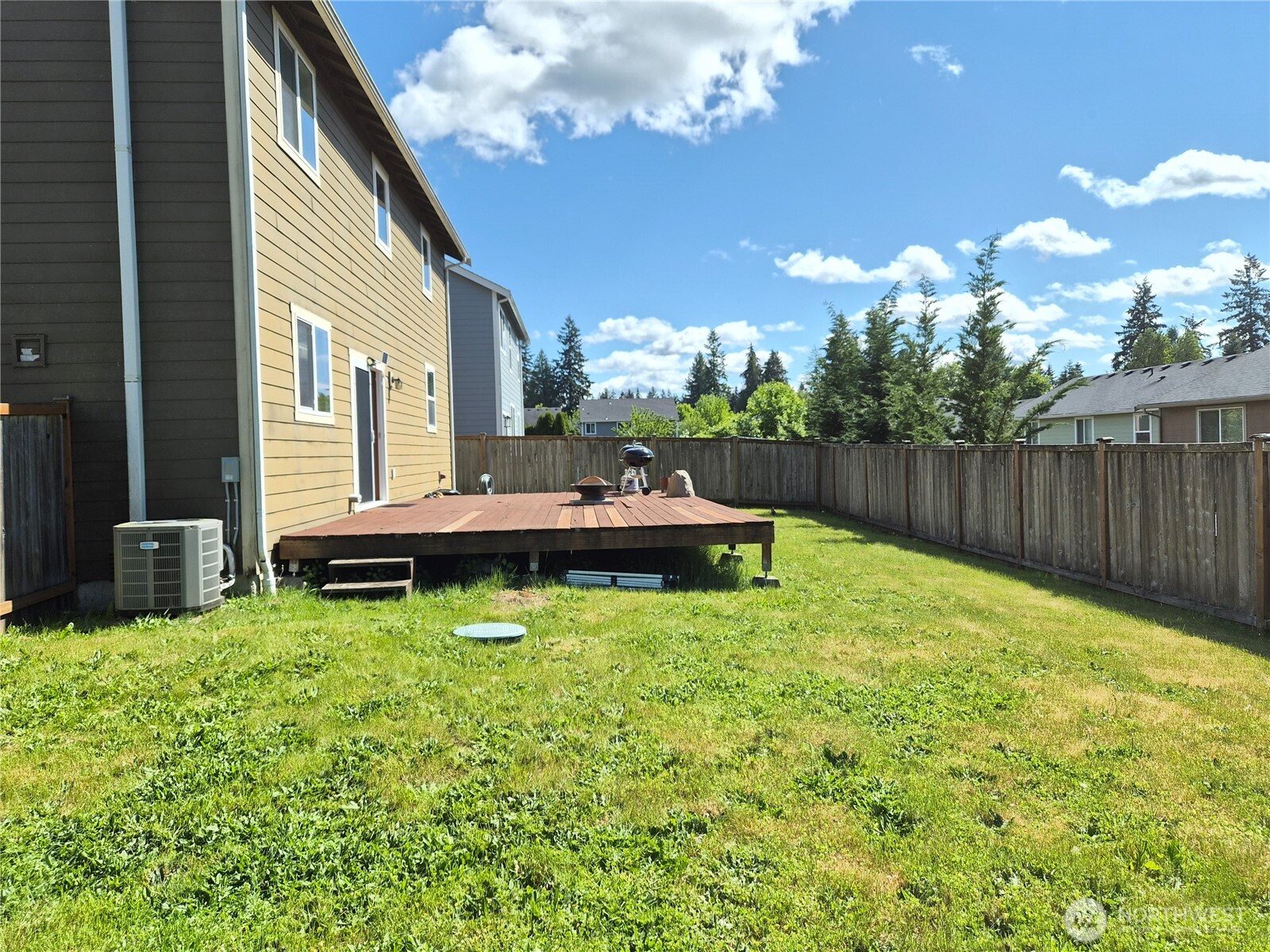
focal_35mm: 23
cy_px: 476
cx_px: 635
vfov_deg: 58.9
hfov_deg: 73.9
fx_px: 844
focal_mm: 5.4
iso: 80
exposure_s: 1/3296
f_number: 1.8
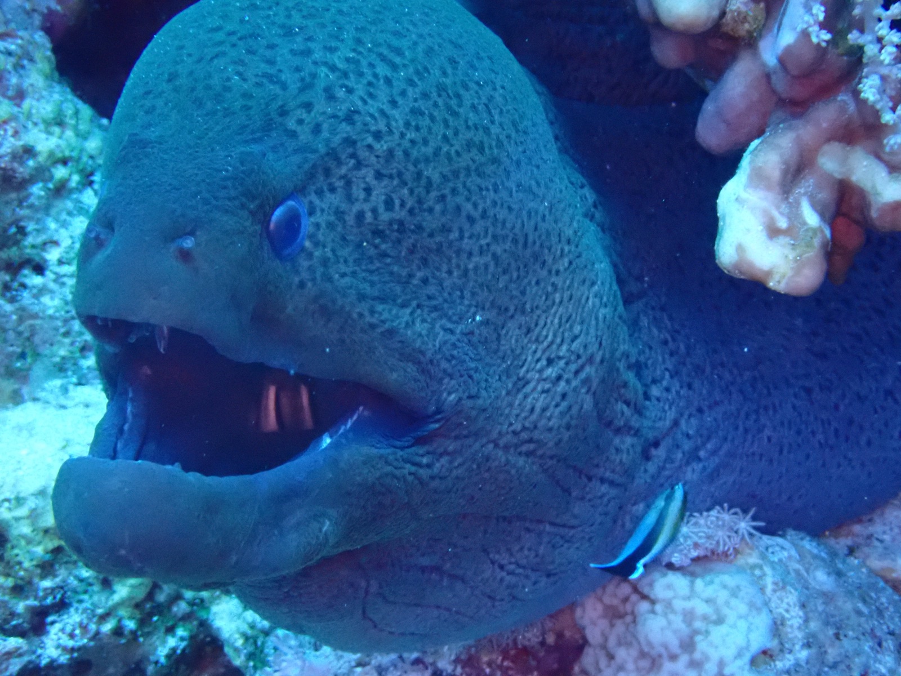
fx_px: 2603
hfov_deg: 19.6
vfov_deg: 14.8
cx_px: 450
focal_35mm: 100
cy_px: 338
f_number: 6.3
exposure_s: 1/200
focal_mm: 18
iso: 1600
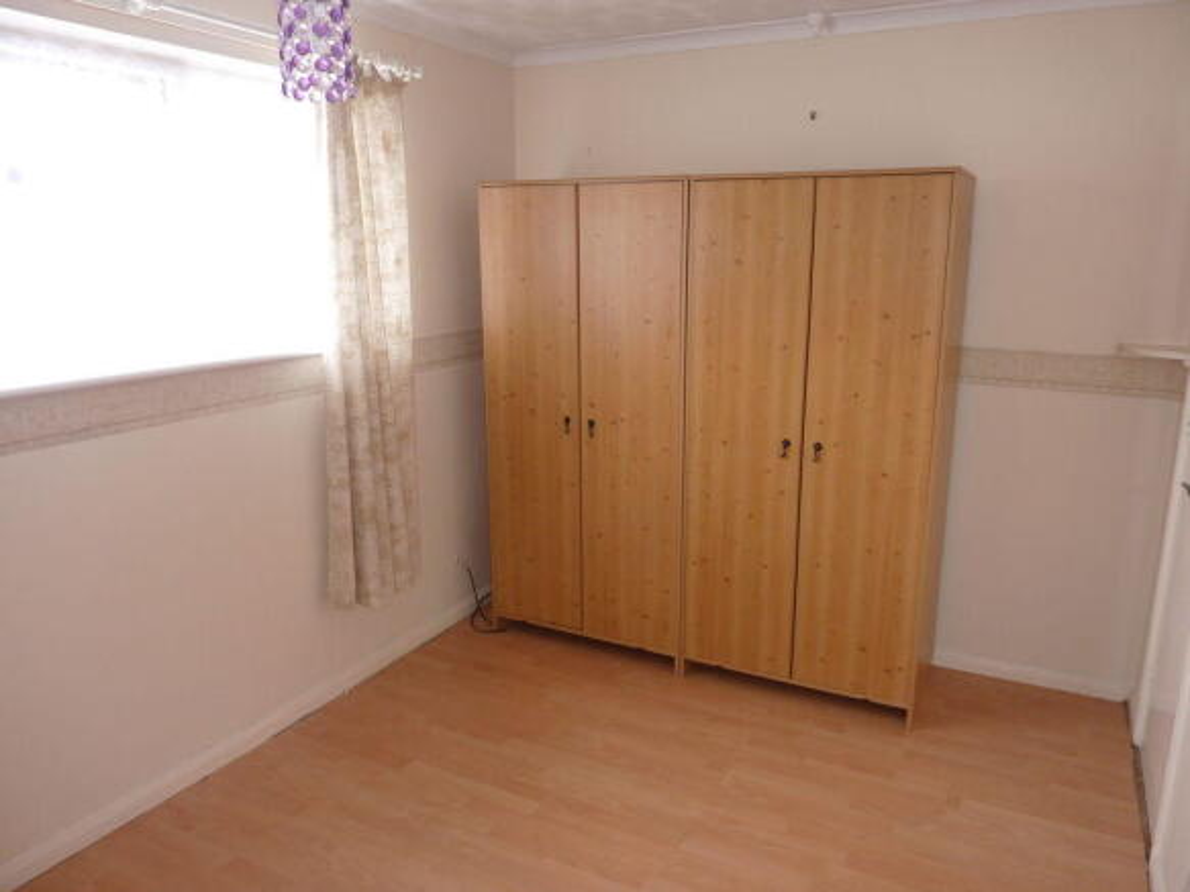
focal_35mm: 25
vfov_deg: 54.9
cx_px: 595
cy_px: 446
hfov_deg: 69.4
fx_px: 859
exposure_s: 1/13
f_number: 3.3
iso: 100
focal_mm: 4.1
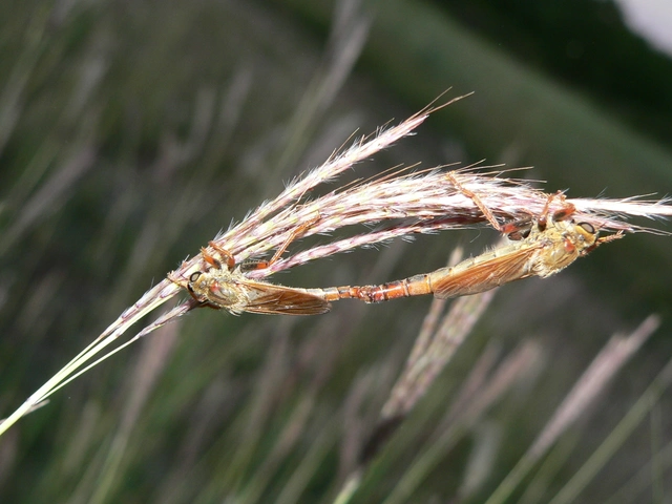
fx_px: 1359
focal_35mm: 70
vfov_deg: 21.0
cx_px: 336
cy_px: 252
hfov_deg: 27.8
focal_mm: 11.6
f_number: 4
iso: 100
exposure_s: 1/60
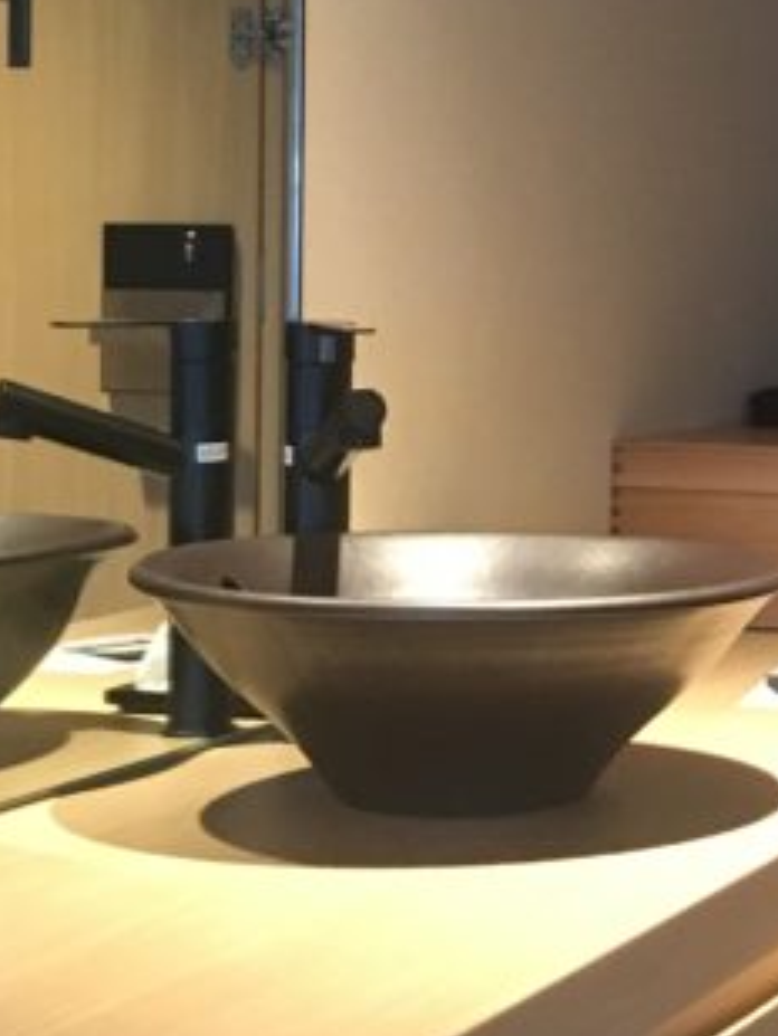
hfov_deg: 14.6
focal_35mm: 96
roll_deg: -0.4
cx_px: 1063
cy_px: 248
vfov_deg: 20.3
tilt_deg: +0.4
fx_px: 2875
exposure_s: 1/30
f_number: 2.2
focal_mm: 4.15
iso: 200
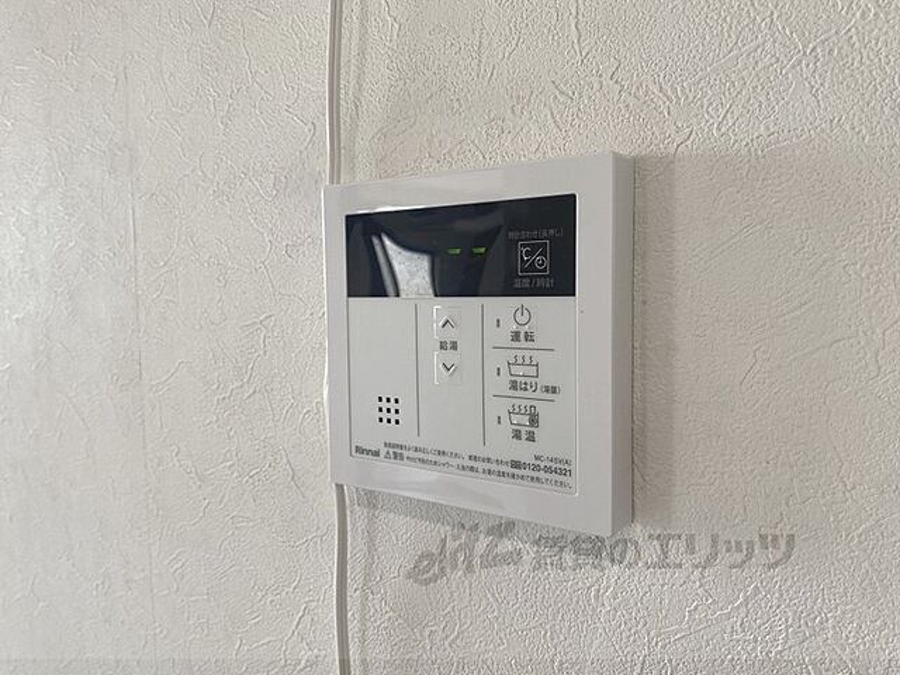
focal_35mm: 26
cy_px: 338
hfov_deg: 67.3
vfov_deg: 53.1
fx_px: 676
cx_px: 450
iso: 64
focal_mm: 4.25
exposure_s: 1/120
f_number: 1.8
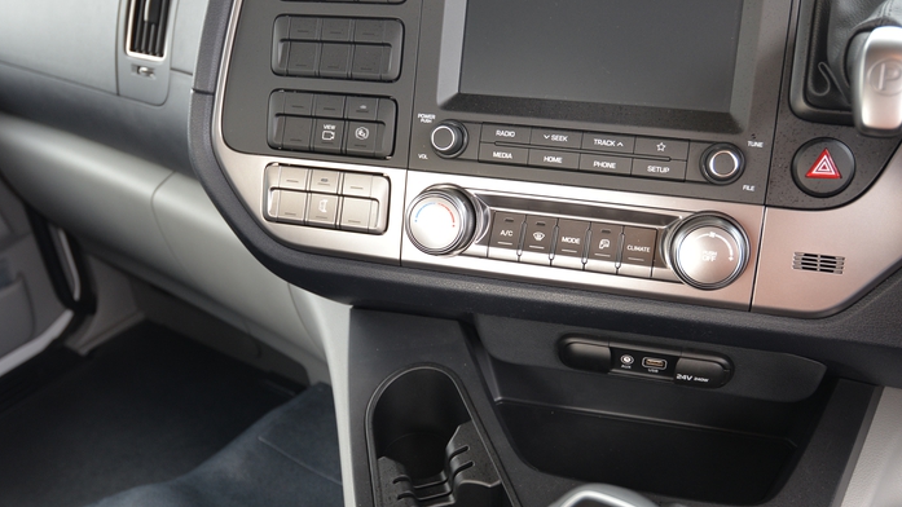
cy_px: 281
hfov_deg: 58.0
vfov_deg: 34.6
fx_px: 813
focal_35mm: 34
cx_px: 441
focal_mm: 22
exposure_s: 1/60
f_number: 4
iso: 450
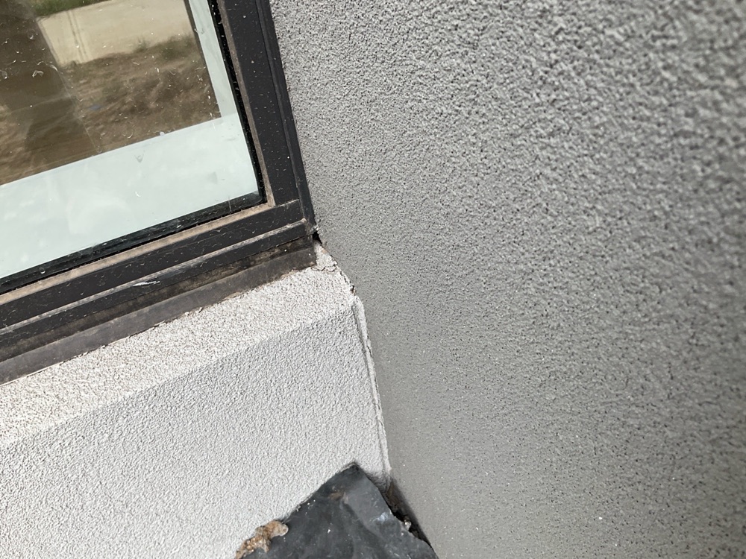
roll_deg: +11.4
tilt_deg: -39.0
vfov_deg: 48.2
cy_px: 280
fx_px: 625
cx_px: 373
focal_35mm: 29
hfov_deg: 61.7
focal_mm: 3
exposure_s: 1/156
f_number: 1.8
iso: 16
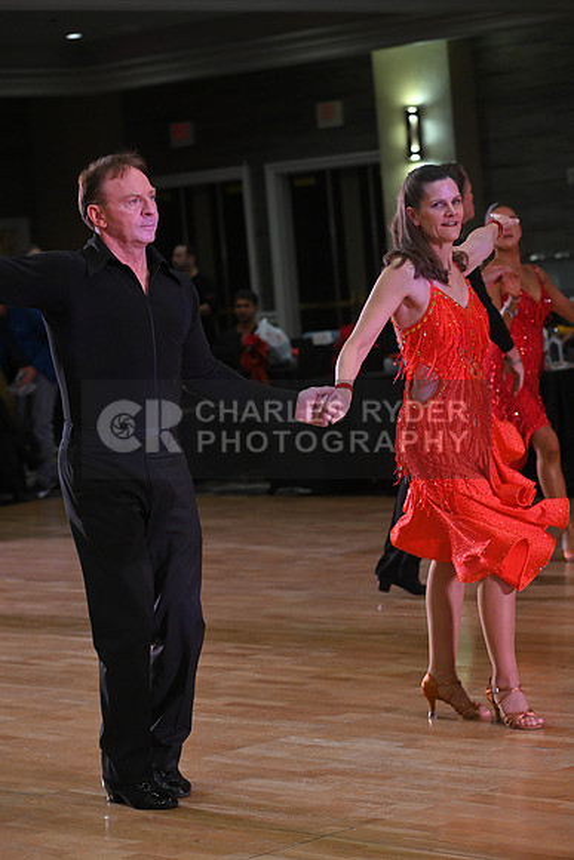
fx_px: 2629
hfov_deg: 12.5
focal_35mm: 110
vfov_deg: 18.6
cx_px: 287
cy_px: 430
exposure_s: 1/320
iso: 2000
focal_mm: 110
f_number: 5
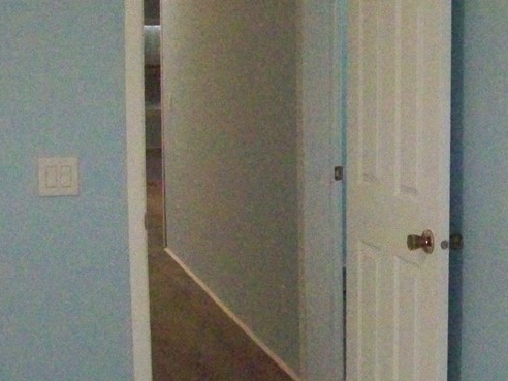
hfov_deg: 25.7
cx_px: 368
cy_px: 165
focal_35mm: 75
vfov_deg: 19.6
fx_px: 1101
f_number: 2.8
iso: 1600
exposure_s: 1/500
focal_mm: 5.85
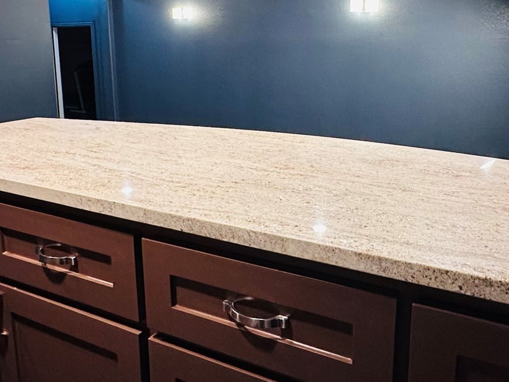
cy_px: 121
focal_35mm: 33
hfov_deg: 55.1
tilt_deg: -9.3
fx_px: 485
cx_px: 293
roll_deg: +0.1
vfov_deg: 42.3
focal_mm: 2.22
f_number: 2.2
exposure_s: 1/60
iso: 500
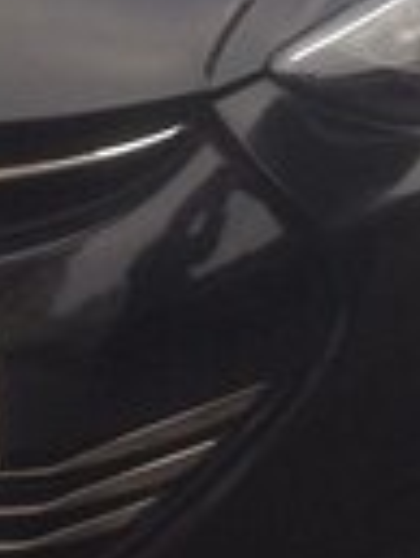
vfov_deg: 14.8
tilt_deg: -18.2
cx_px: 784
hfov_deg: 10.9
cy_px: -190
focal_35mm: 127
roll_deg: +0.4
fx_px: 2051
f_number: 2.4
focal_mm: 4.12
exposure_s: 1/120
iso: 64
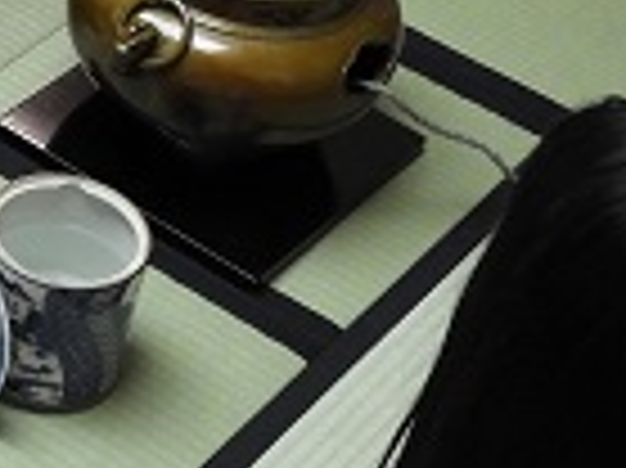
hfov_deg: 13.8
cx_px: -171
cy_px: 54
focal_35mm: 138
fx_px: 2493
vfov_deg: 10.7
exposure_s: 1/25
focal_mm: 5.4
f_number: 3.5
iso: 400
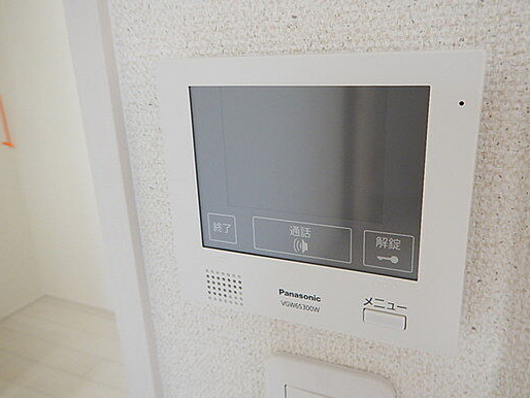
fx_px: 429
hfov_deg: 63.3
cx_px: 289
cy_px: 192
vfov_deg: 49.8
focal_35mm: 28
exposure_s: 1/30
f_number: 2.8
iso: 200
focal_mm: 4.3
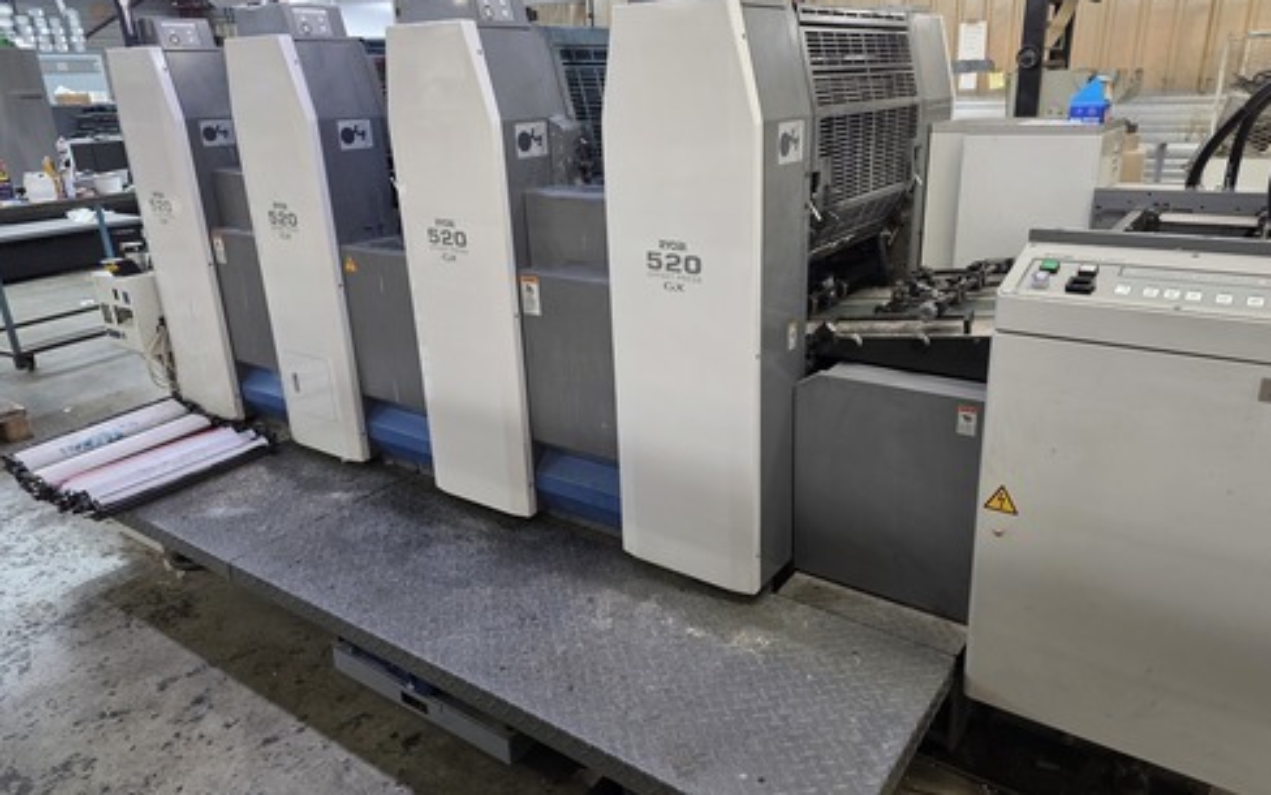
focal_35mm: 25
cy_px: 369
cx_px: 649
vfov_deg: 49.2
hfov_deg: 72.5
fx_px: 866
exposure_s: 1/100
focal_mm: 6.3
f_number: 1.7
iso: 200
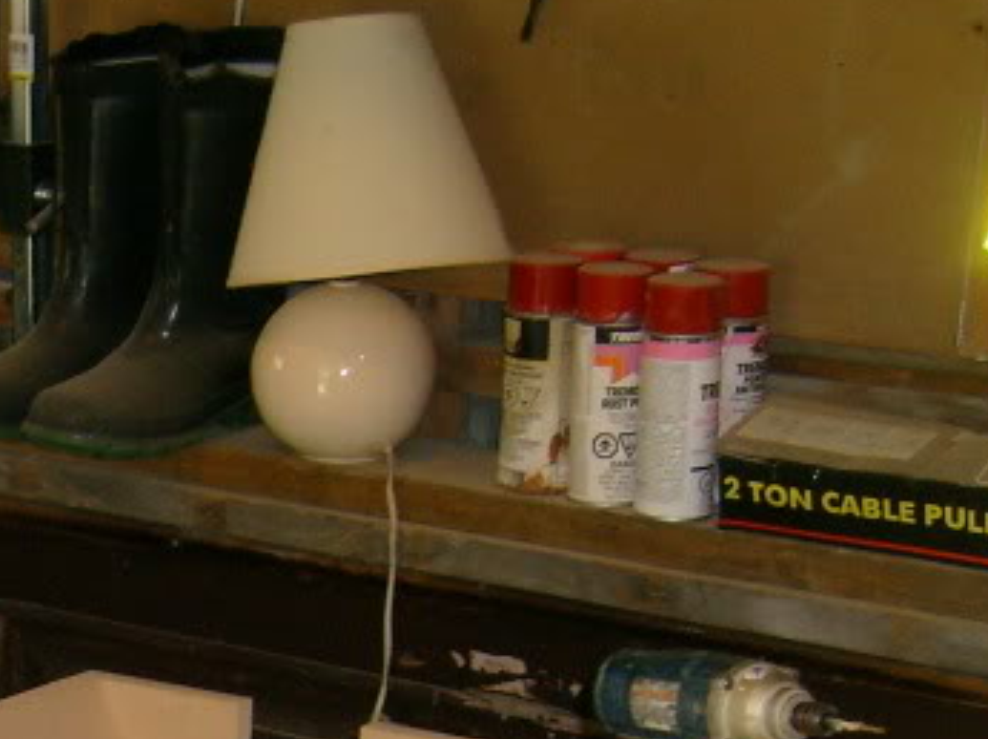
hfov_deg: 17.8
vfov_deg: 13.6
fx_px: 2965
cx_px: -255
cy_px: 1011
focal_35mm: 104
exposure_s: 1/45
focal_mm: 5.8
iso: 100
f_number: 2.8
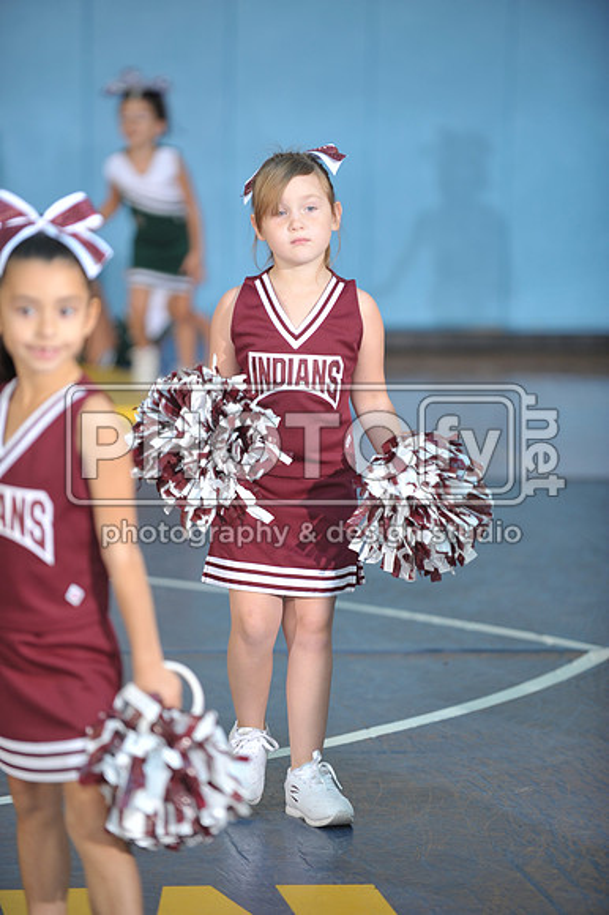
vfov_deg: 12.1
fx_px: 4319
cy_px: 458
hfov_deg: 8.1
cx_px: 304
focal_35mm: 170
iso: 500
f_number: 2.8
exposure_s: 1/125
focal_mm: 170
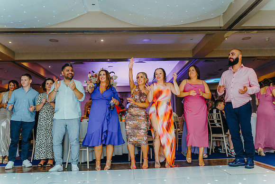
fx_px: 221
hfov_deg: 63.7
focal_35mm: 29
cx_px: 138
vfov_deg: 45.1
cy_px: 92
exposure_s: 1/200
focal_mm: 28
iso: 1600
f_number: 2.8
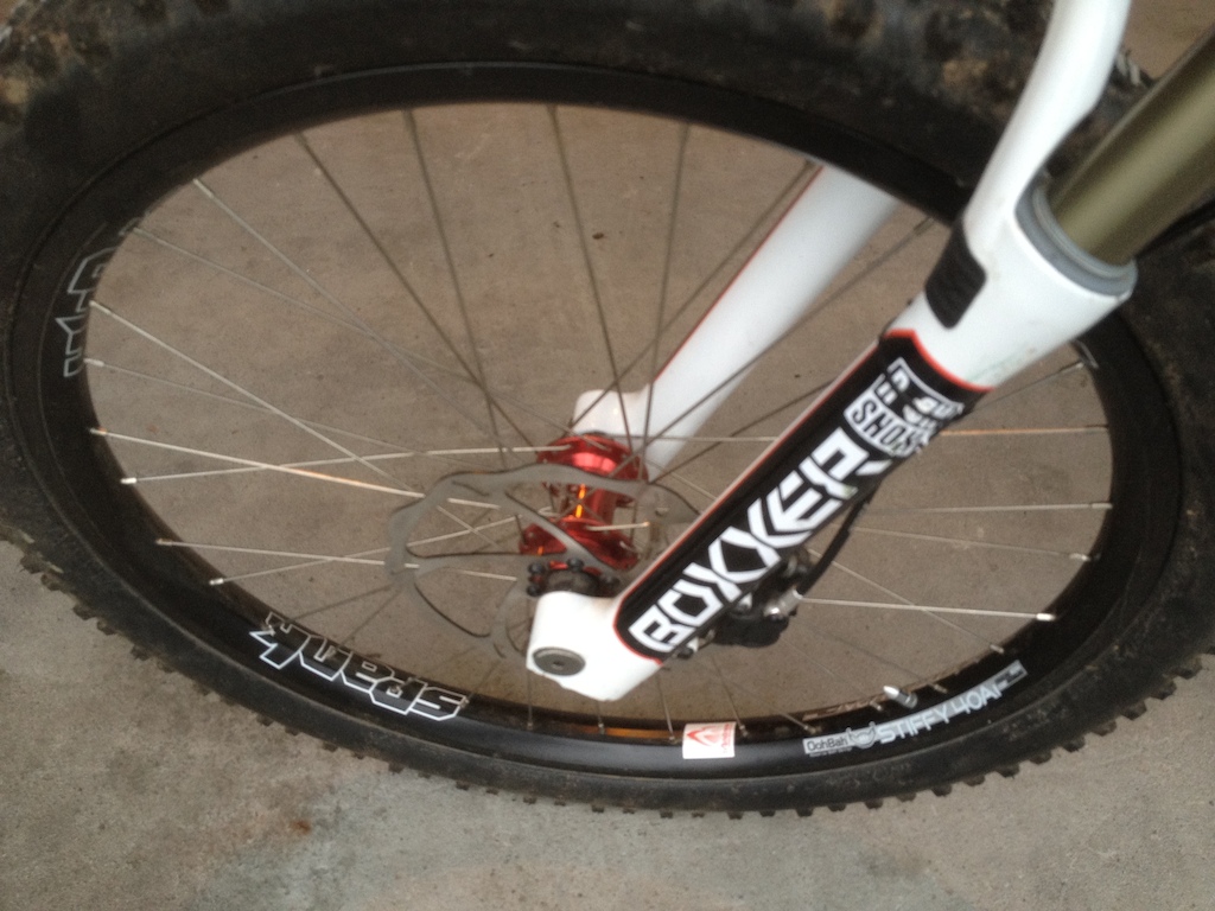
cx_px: 608
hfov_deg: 52.6
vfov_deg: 40.7
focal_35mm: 35
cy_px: 456
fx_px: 1228
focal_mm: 4.28
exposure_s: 1/120
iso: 100
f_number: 2.4
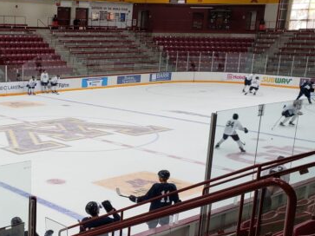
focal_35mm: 55
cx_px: 23
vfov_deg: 26.4
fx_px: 500
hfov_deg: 32.9
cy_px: 158
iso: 80
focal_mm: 4.3
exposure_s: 1/60
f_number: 2.4
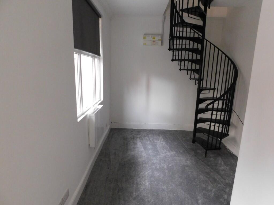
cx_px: 137
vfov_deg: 58.9
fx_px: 182
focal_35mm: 23
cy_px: 102
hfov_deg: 73.9
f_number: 3
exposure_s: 1/8
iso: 560
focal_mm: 4
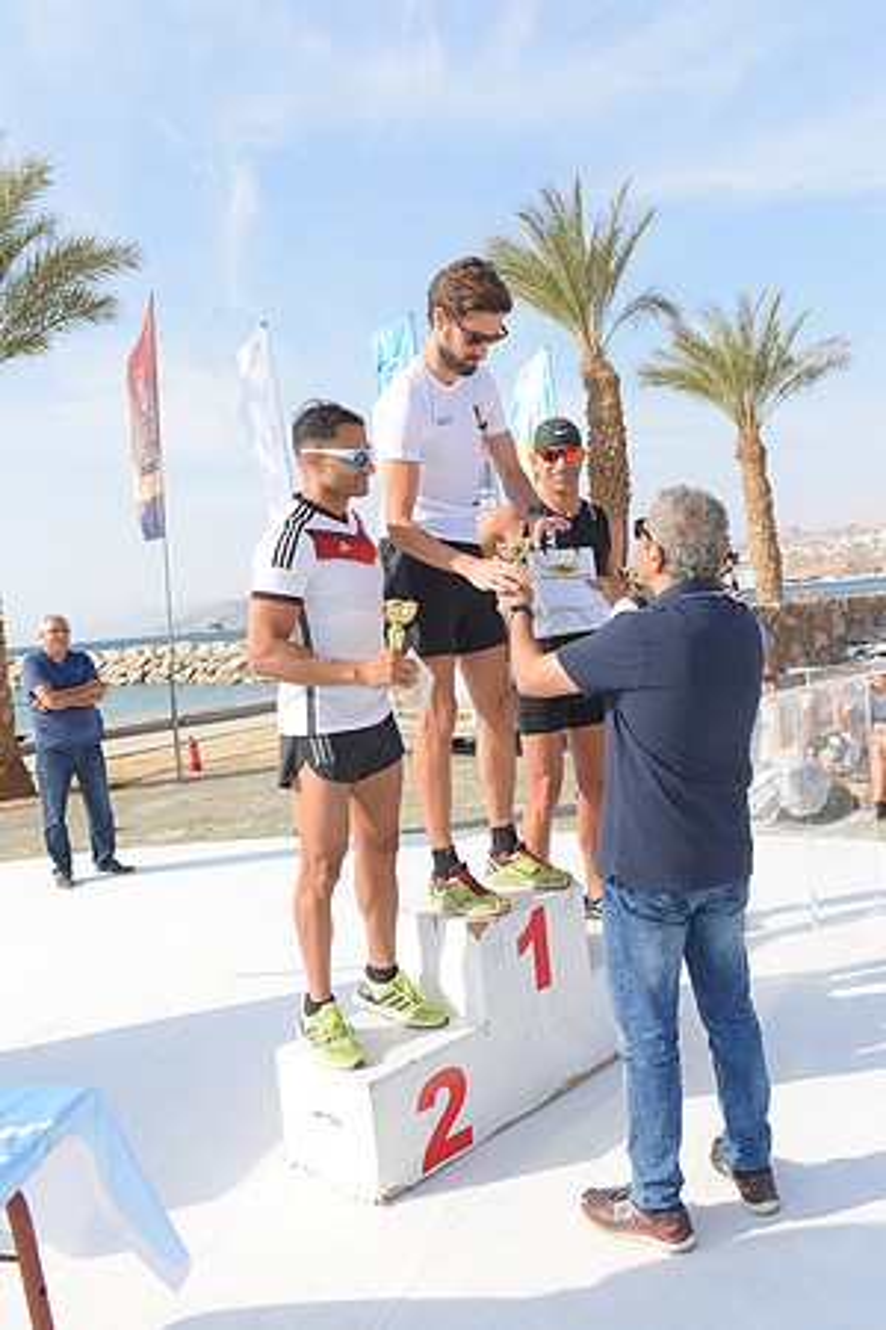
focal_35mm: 29
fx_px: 1070
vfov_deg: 63.7
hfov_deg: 45.0
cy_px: 665
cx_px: 443
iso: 100
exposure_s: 1/320
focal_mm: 29
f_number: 5.6
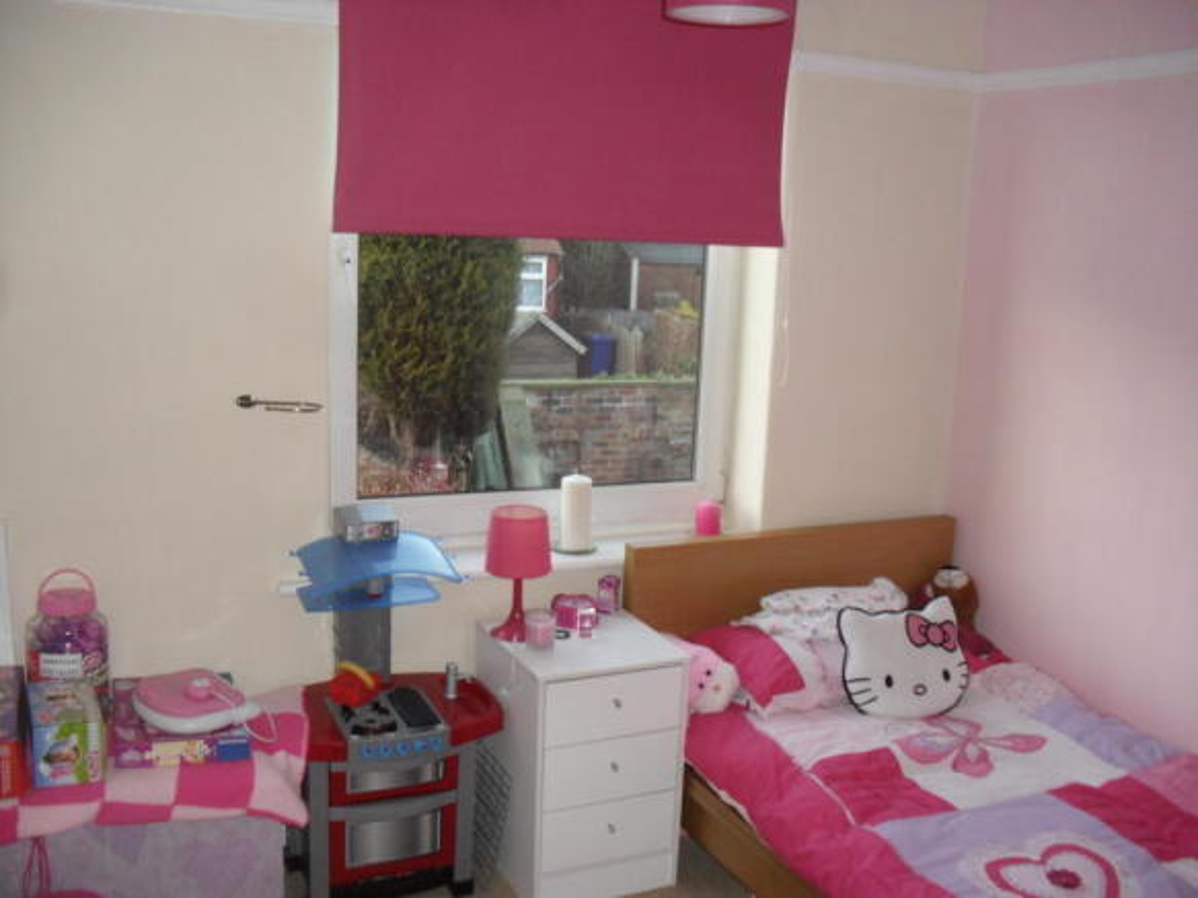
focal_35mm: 35
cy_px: 449
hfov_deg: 52.6
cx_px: 599
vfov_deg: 40.7
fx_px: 1211
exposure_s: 1/45
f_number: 3.2
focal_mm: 6.3
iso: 200
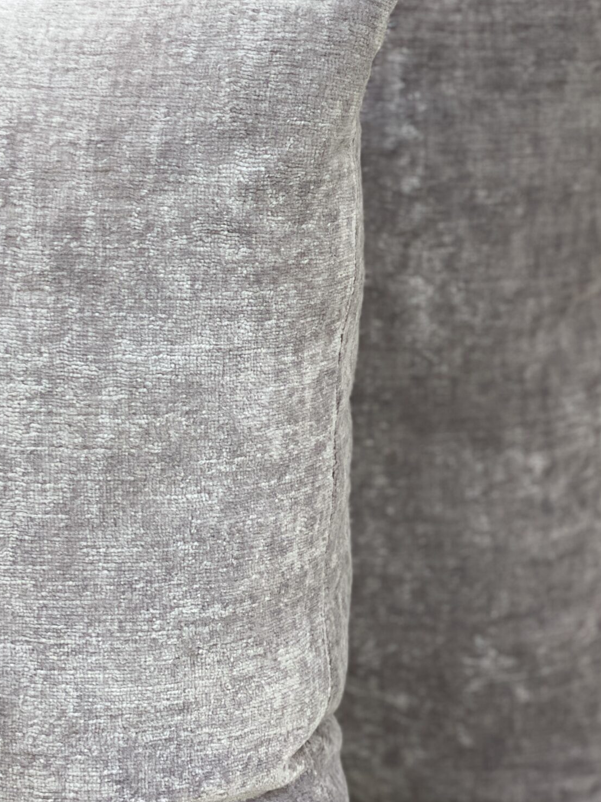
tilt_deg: -21.4
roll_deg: +4.5
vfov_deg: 21.4
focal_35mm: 90
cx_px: 295
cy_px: 127
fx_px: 2084
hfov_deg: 16.4
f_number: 2
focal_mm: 6
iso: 50
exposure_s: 1/122
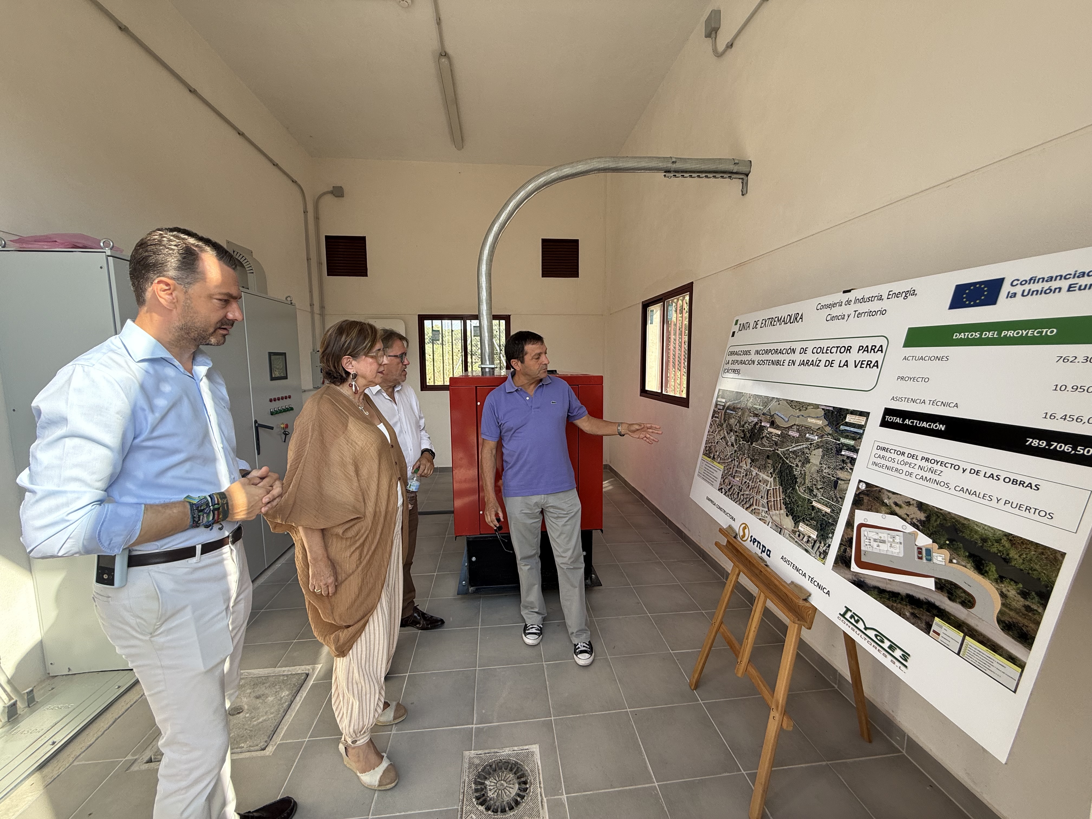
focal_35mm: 14
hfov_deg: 102.1
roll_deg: -0.3
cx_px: 546
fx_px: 442
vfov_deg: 85.7
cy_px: 410
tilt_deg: -6.1
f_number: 2.2
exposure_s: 1/249
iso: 50
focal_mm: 2.22
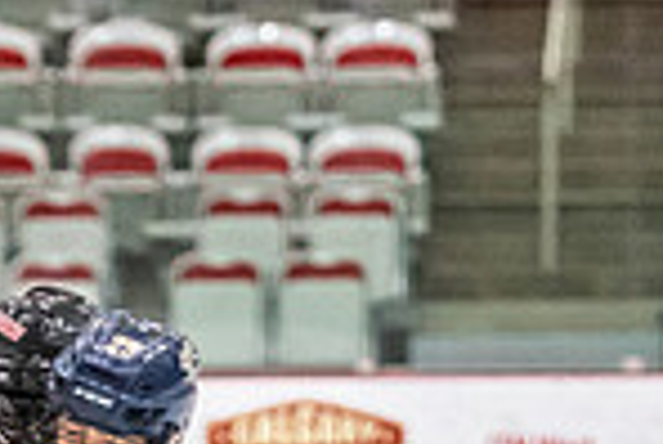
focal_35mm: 742
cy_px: 1004
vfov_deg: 1.9
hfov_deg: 2.8
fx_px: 13678
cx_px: 58
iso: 3200
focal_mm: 110
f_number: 2.8
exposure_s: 1/640
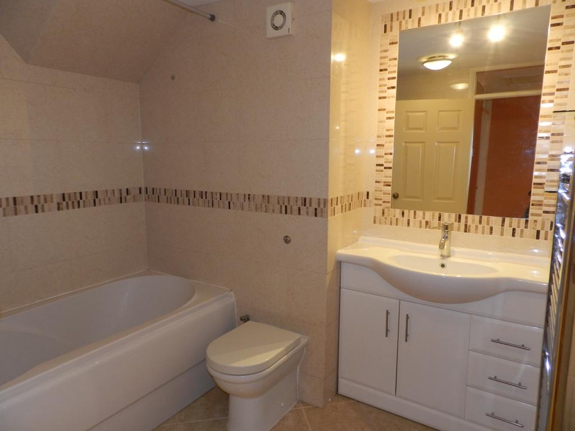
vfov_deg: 58.9
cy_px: 216
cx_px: 288
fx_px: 382
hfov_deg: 73.9
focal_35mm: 23
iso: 200
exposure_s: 1/30
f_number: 3.4
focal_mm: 4
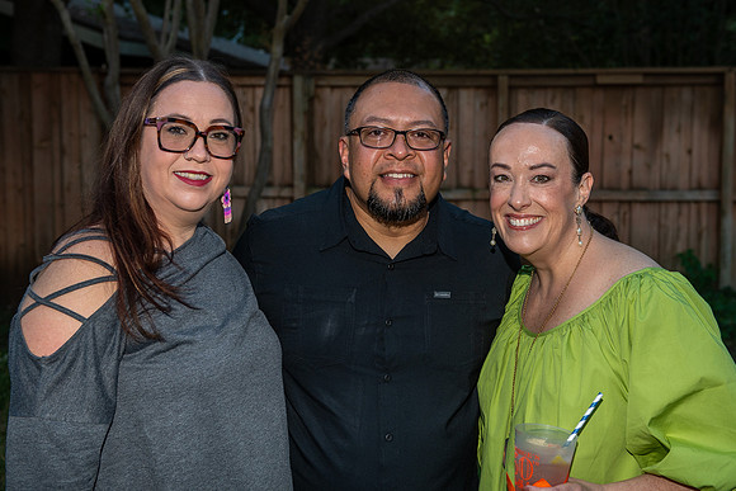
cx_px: 398
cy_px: 226
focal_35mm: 61
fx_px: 1238
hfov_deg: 33.1
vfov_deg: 22.4
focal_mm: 56
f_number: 5.6
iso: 400
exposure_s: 1/60
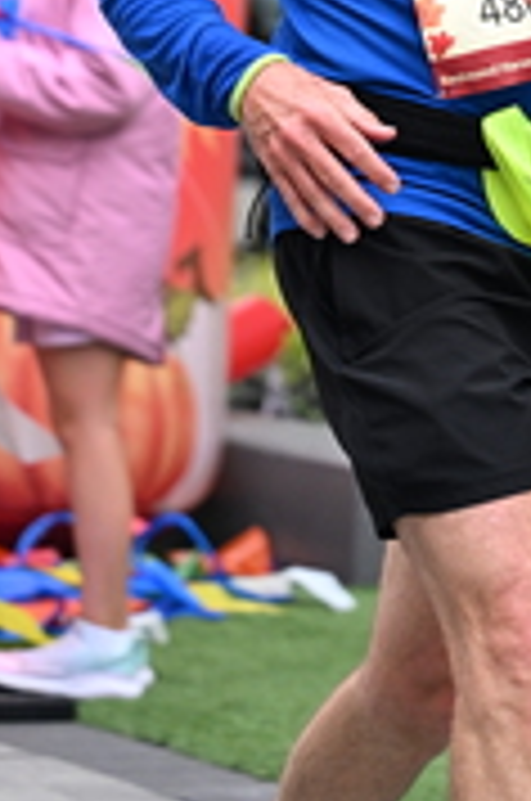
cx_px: 538
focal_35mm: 254
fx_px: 5641
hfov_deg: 5.4
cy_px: -392
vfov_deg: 8.0
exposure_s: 1/2000
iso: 800
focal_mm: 82
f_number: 2.8
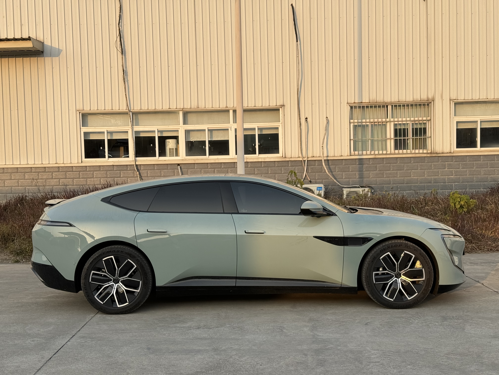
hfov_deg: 39.7
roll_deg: +1.5
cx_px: 250
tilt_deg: -1.6
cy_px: 188
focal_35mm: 48
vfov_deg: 30.3
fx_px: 692
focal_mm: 6.86
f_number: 1.78
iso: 64
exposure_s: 1/1263
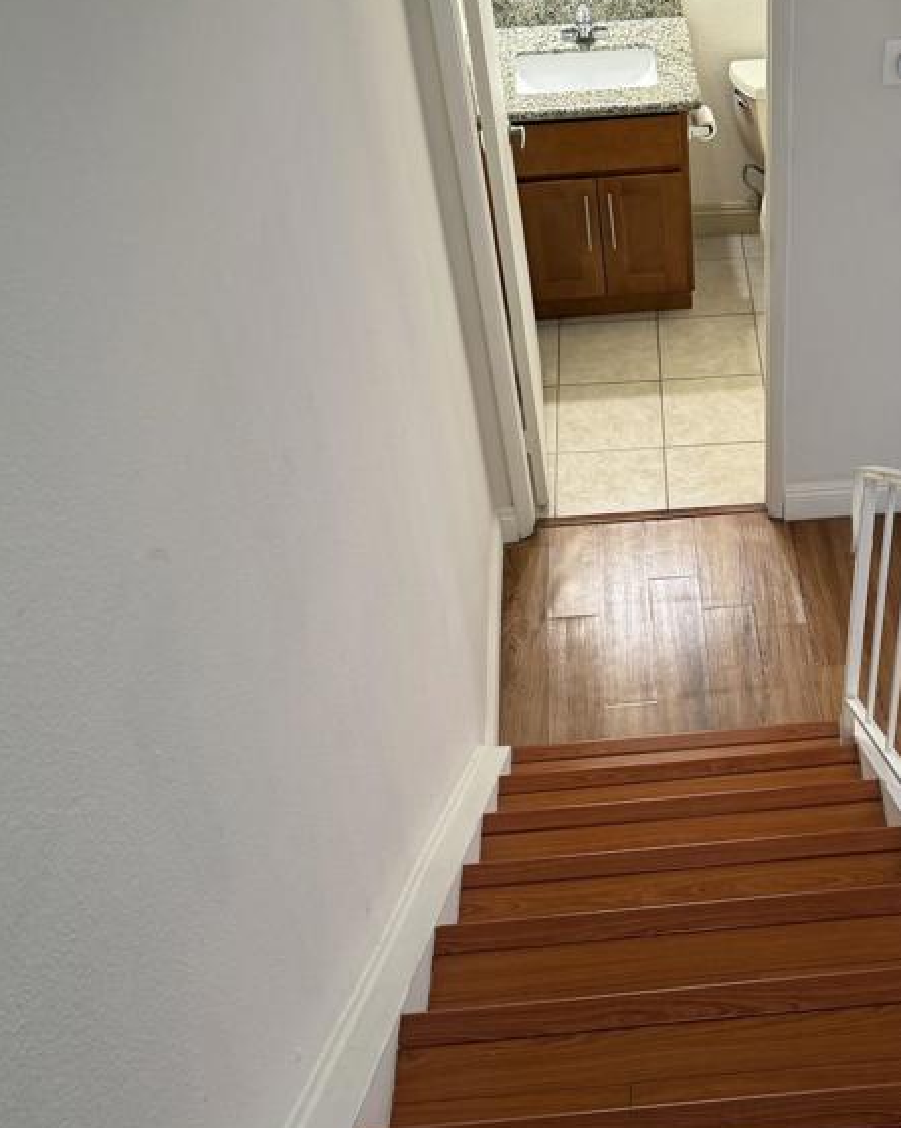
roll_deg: +2.8
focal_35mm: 43
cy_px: 536
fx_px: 1434
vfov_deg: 42.9
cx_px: 721
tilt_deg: -42.2
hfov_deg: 33.8
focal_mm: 6.76
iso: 250
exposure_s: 1/60
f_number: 1.78
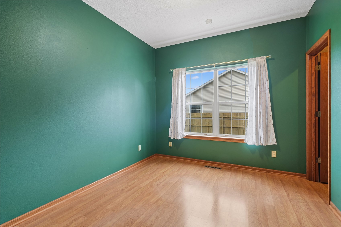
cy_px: 114
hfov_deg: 96.7
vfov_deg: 73.7
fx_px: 152
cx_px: 170
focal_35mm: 16
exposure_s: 1/6
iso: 400
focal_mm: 16
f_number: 10
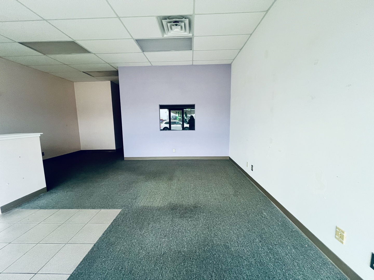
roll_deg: +1.4
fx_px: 140
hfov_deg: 106.2
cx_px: 187
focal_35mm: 13
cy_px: 140
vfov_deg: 89.9
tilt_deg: -6.9
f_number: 1.8
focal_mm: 1.57
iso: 250
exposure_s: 1/60
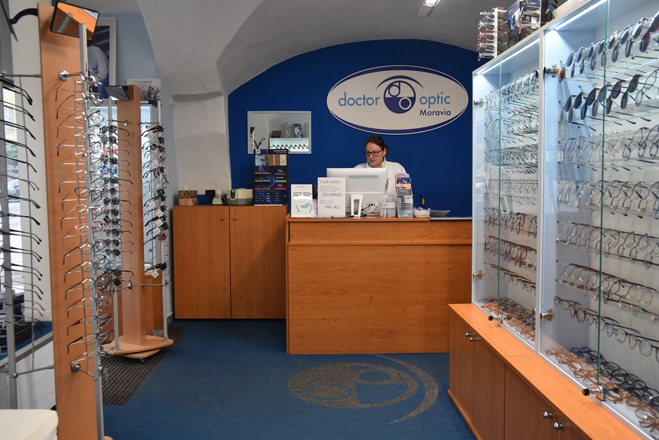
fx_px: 549
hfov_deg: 61.9
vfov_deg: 43.6
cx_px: 330
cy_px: 220
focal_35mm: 30
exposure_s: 1/60
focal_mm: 20
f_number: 4
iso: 800
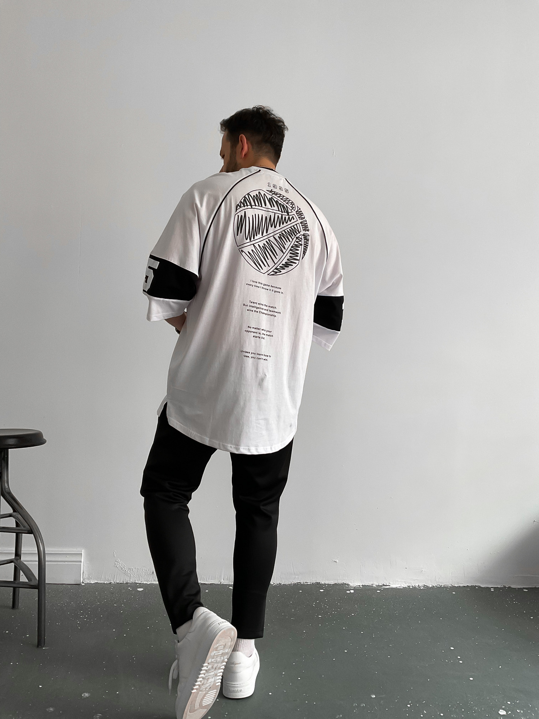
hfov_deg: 48.2
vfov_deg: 61.7
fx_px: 602
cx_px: 270
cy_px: 360
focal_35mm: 29
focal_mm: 3
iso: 64
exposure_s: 1/105
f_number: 1.8
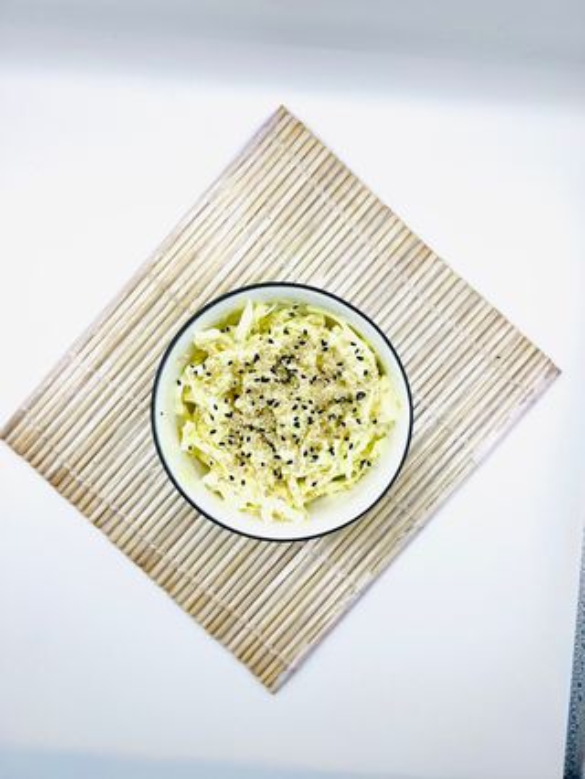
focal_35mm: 26
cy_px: 390
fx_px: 585
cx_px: 292
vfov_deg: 67.3
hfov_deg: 53.1
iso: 50
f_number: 1.5
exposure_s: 1/541
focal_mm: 5.7
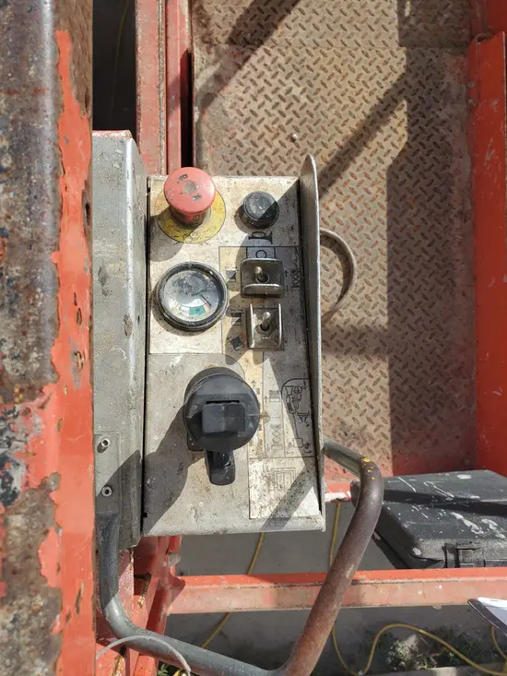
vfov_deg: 67.3
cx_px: 254
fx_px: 508
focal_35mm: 26
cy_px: 338
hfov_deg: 53.1
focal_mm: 4.3
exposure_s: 1/1189
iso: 50
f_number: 2.4
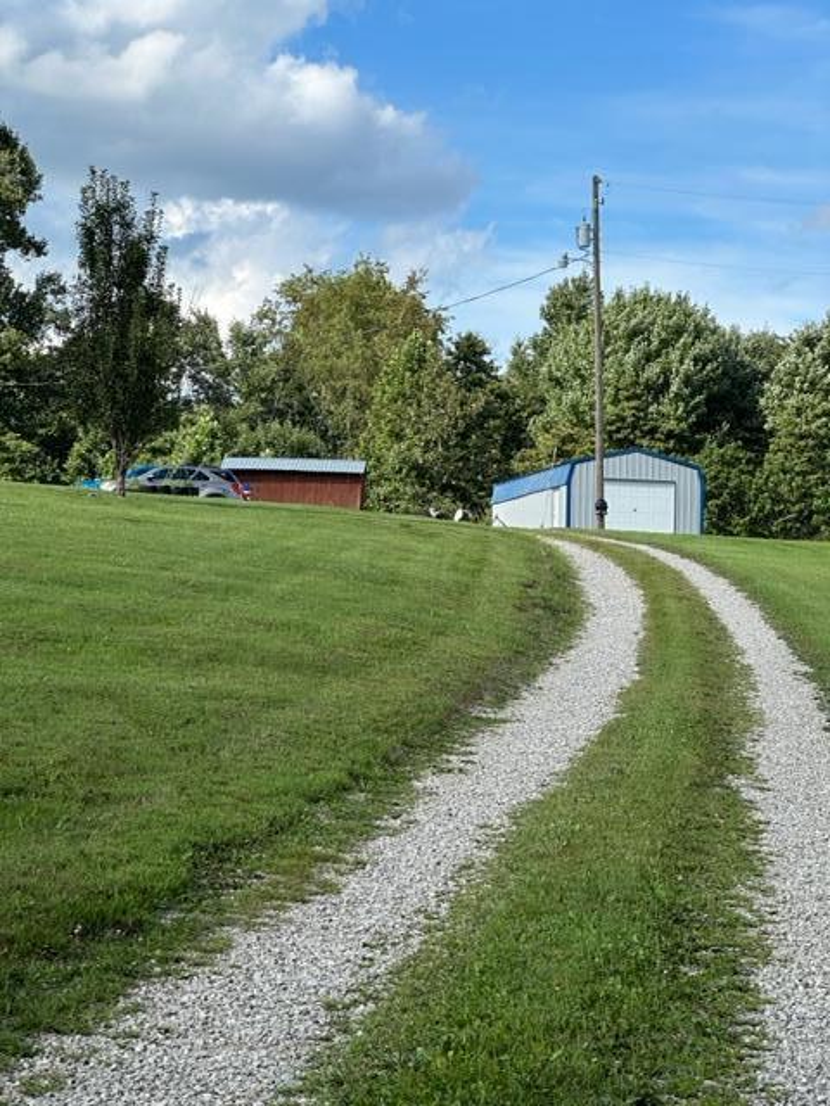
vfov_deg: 25.3
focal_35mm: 77
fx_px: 2462
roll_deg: -0.7
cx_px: 415
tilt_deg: +1.8
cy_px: 553
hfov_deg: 19.1
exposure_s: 1/513
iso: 32
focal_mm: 9
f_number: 2.8
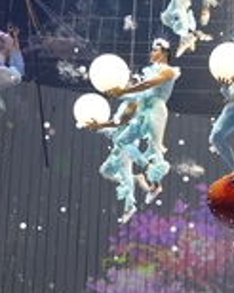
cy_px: 263
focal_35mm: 117
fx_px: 1014
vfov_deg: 16.2
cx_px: 379
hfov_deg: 12.4
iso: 2000
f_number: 3.5
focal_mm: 29
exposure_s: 1/160
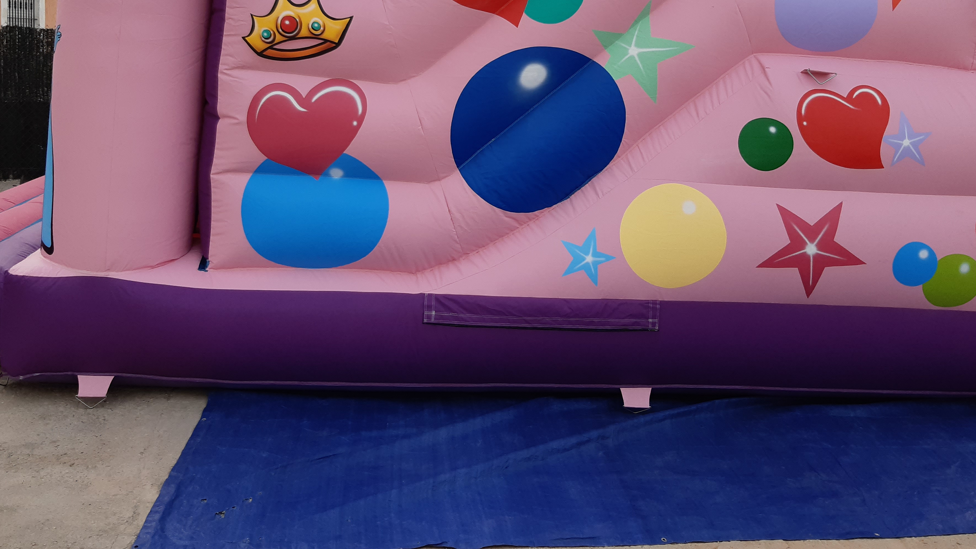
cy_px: 87
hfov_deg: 54.0
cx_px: 477
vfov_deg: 30.9
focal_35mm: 37
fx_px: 957
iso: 40
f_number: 1.7
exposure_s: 1/988
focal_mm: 3.92
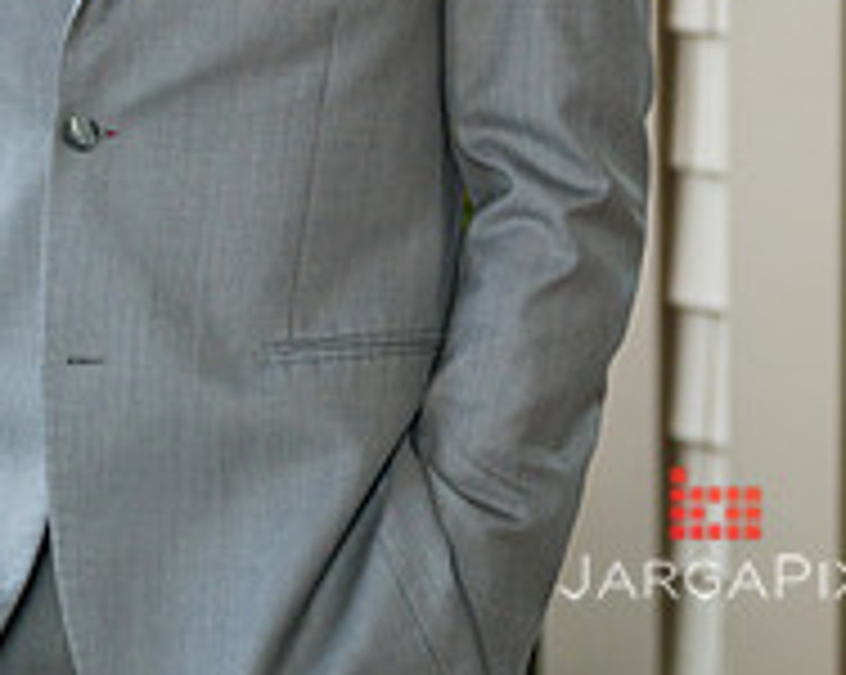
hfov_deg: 10.5
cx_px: 313
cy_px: -315
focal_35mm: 184
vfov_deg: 8.2
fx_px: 4602
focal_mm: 82
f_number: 4
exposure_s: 1/200
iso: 1600
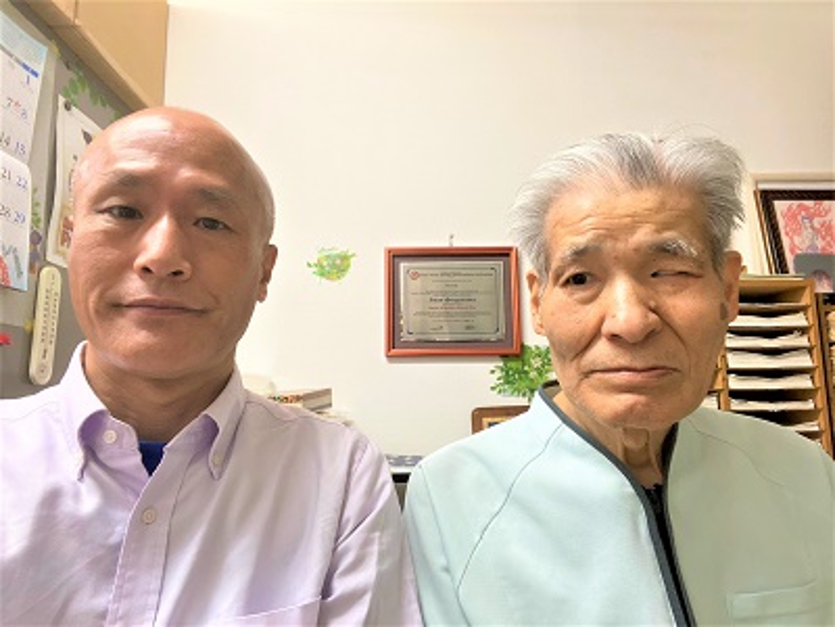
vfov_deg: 58.9
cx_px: 418
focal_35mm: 23
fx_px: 555
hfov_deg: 73.9
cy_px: 314
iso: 320
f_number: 2.2
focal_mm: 2.71
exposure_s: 1/50
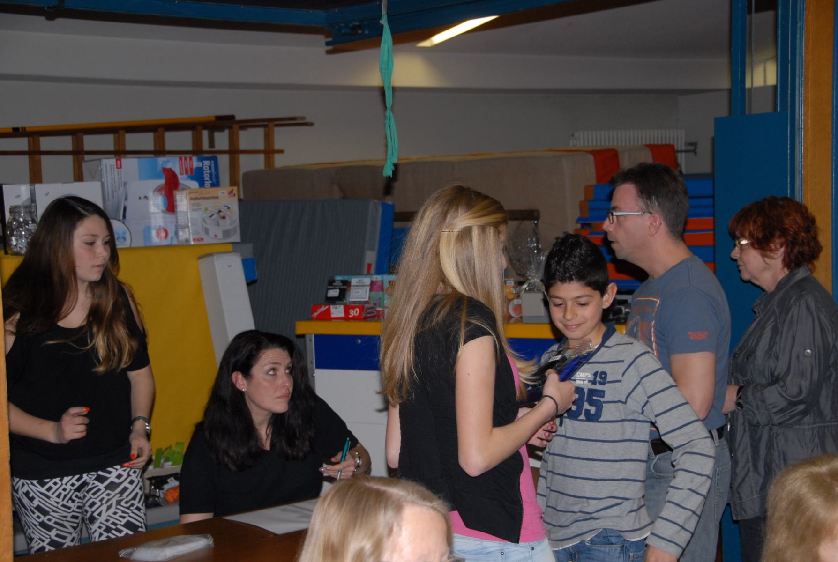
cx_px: 419
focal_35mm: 60
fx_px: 1399
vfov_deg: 22.7
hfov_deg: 33.3
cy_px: 281
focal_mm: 40
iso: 320
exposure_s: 1/60
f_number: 4.5
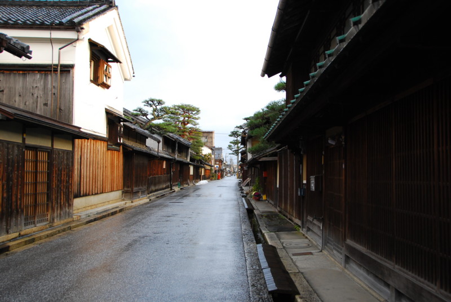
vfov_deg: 40.1
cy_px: 151
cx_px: 226
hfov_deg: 57.2
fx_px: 414
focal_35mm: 33
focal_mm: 22
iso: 400
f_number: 4.5
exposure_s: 1/160
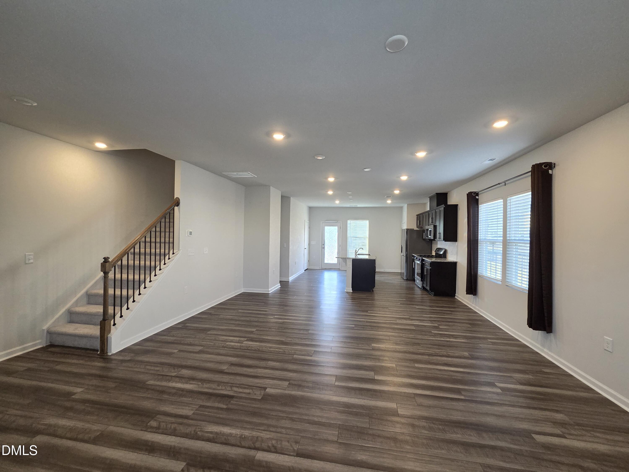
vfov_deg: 89.9
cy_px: 236
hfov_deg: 106.2
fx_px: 236
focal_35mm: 13
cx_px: 314
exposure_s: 1/120
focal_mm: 2.2
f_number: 2.2
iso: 320
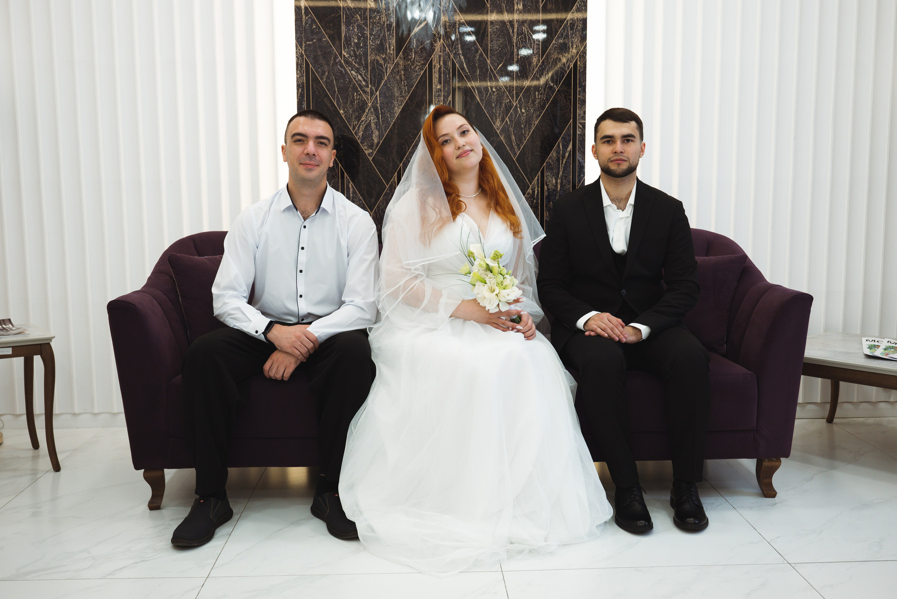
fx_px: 895
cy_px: 303
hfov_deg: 53.2
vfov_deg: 37.0
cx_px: 453
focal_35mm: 36
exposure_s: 1/250
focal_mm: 34
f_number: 3.5
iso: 400
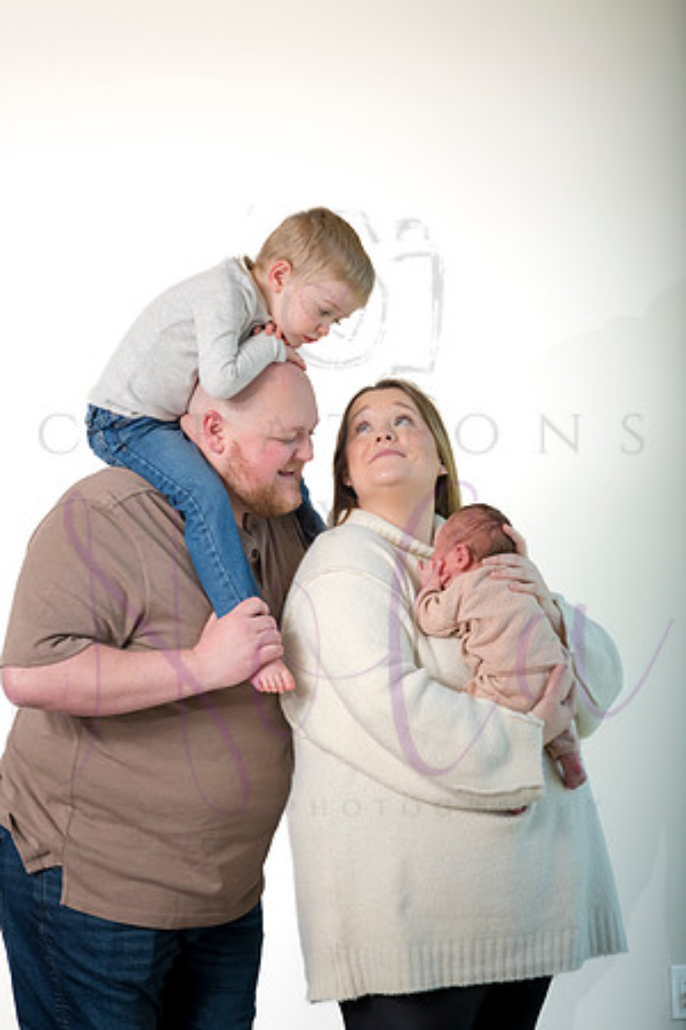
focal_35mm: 85
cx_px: 343
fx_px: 2429
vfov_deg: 23.9
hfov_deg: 16.1
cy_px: 515
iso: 500
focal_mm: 85
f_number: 8
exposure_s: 1/250
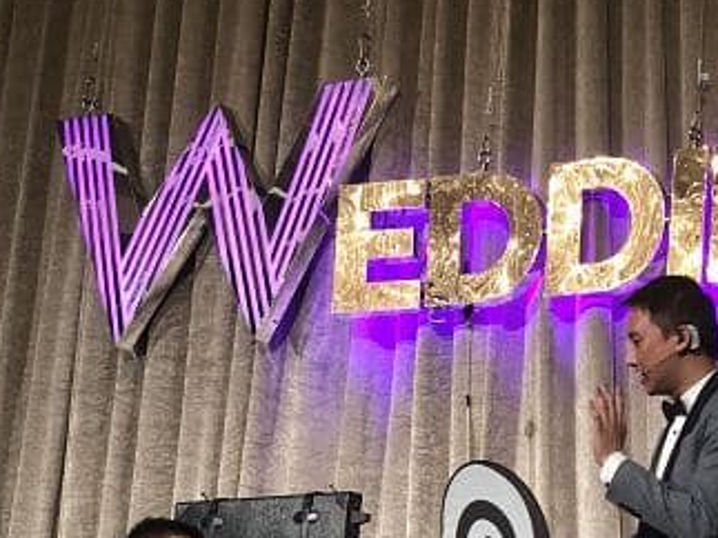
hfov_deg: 18.7
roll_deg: -2.7
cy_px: 485
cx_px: 685
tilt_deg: +12.7
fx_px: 2136
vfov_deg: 14.2
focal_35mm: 103
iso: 160
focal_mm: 6
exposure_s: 1/60
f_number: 2.4
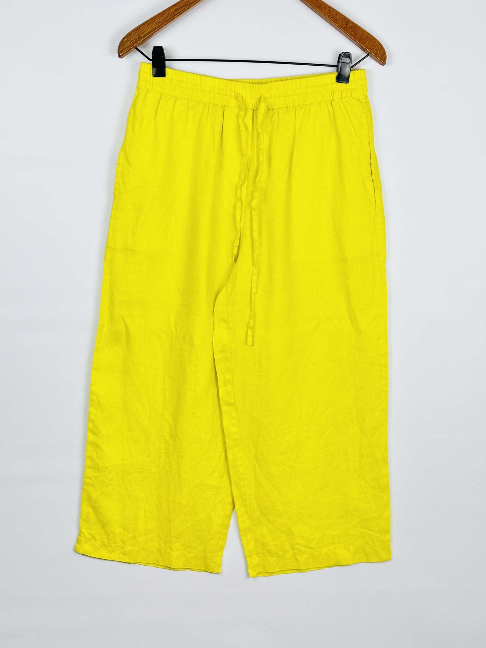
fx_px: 899
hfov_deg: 30.3
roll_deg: -0.8
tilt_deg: -14.5
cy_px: 324
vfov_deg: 39.7
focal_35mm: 48
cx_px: 243
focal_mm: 6.86
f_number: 1.78
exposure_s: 1/326
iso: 64
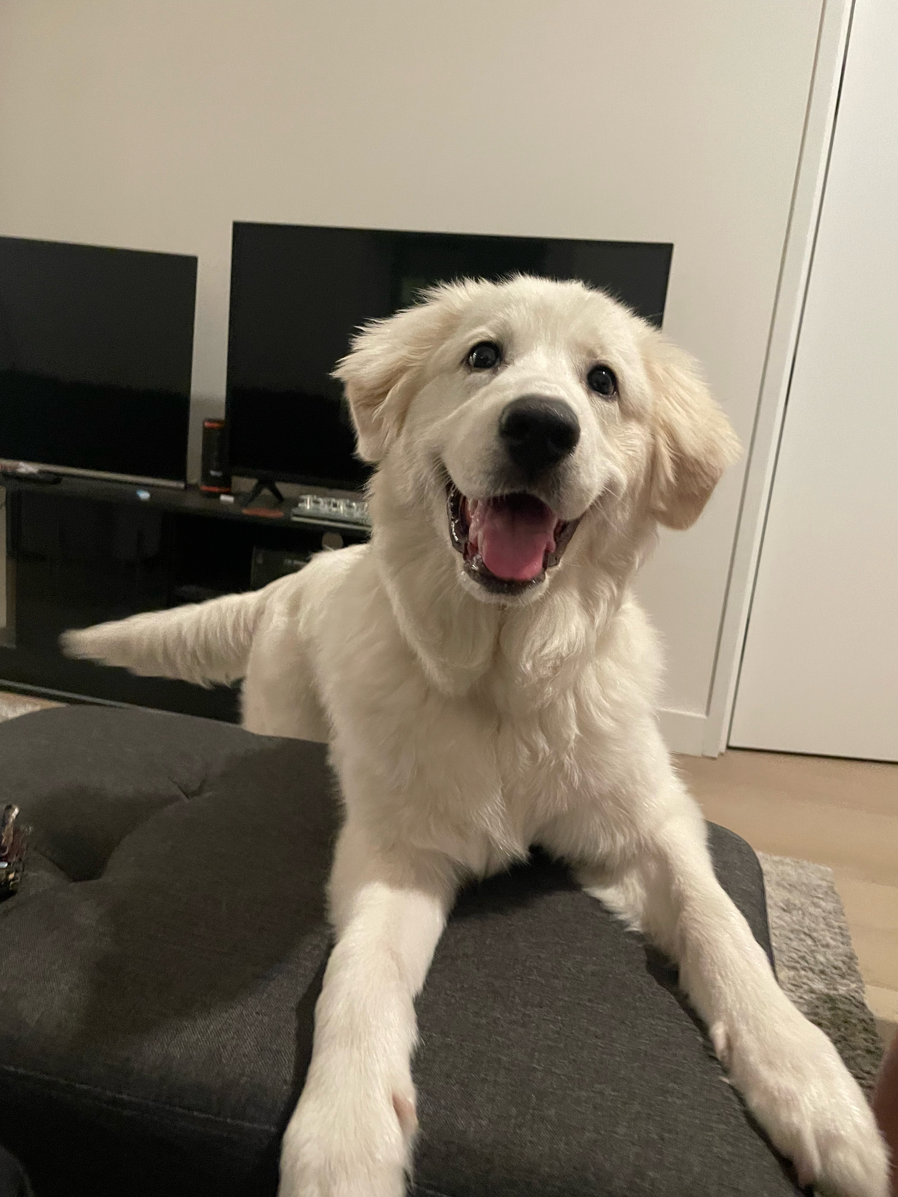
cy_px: 598
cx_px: 449
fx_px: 899
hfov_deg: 53.1
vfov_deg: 67.3
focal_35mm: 26
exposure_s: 1/40
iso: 640
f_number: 1.6
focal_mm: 4.2
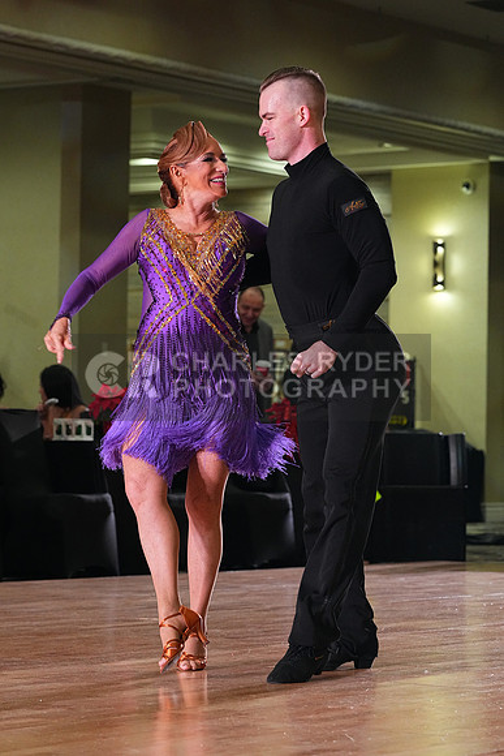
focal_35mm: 123
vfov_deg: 16.6
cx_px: 252
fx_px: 2581
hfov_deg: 11.2
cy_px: 378
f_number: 5.6
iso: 5000
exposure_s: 1/320
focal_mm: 123
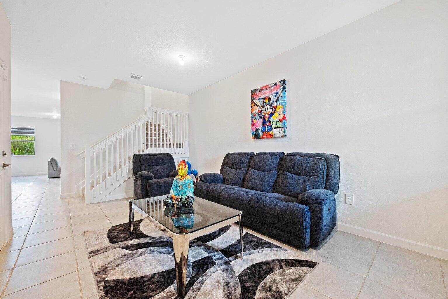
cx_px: 224
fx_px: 174
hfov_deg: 104.2
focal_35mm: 14
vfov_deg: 81.3
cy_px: 150
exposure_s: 1/13
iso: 2500
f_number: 8
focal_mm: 14
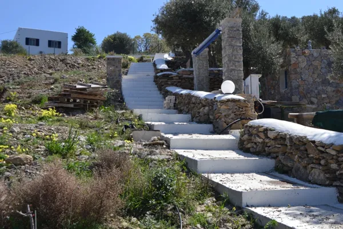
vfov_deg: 31.9
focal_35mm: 42
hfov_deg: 46.4
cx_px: 172
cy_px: 114
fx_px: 400
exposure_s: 1/200
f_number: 7.1
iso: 100
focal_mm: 28
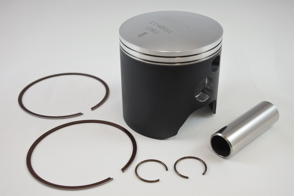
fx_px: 392
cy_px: 98
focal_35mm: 48
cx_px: 147
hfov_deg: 41.1
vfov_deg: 28.1
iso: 400
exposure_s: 1/125
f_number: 4.5
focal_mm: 18
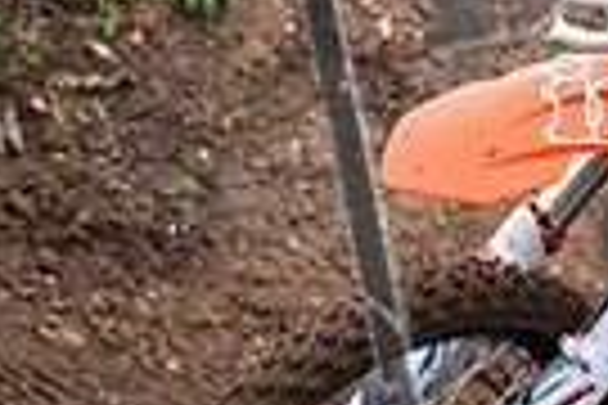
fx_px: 5961
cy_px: 52
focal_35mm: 353
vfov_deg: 3.9
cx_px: 901
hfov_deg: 5.8
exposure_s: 1/1250
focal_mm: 82
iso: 200
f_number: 3.2
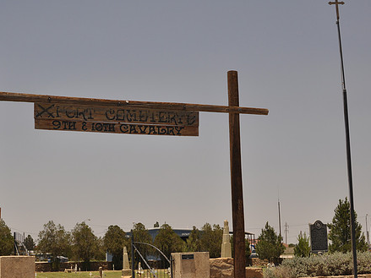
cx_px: 156
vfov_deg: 22.0
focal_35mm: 67
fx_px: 714
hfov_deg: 29.1
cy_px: 142
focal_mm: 35
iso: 200
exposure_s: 1/250
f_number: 8
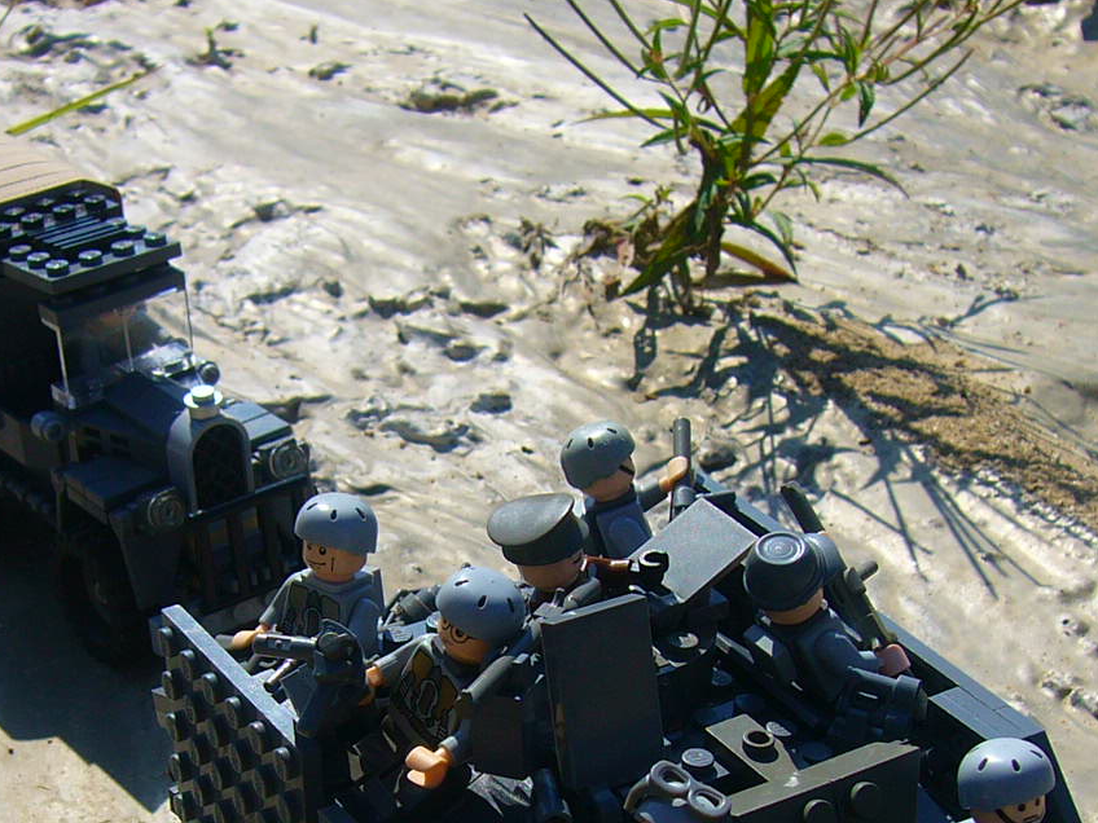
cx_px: 462
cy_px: 668
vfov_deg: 21.9
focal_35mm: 66
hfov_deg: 29.3
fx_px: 2093
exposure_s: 1/500
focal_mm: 5.8
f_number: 5.6
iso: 64
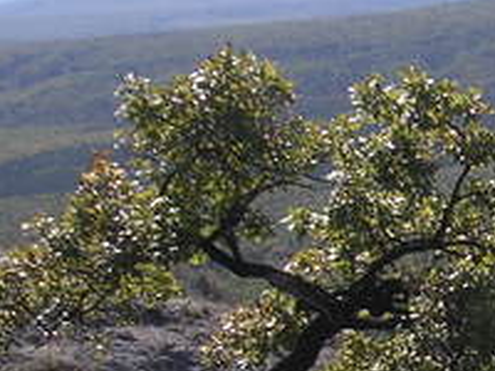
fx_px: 2746
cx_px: 668
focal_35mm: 192
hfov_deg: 10.1
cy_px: 351
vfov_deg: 7.7
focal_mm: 9.1
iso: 100
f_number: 3.4
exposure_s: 1/649
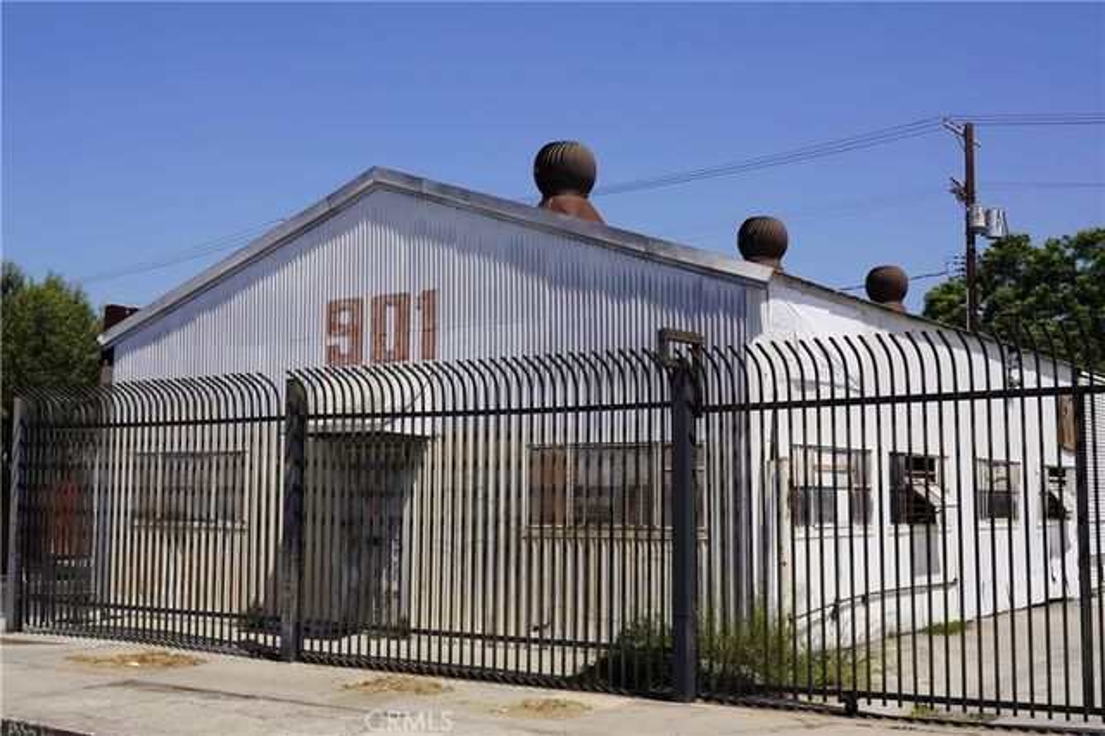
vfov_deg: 31.2
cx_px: 552
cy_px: 368
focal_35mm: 43
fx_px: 1319
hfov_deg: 45.5
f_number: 10
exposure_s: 1/320
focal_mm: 29
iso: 100
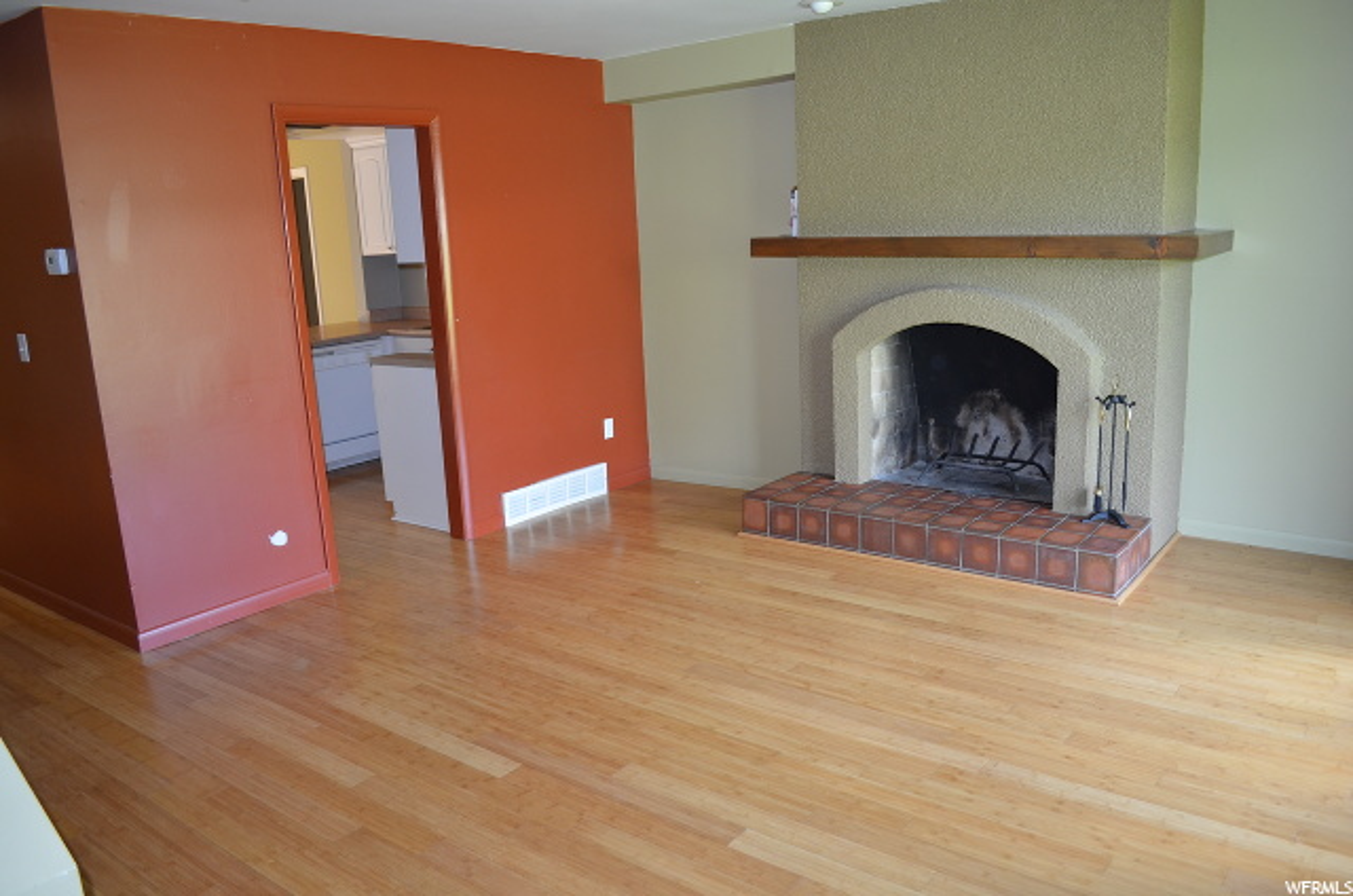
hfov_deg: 67.5
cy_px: 448
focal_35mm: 27
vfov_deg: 47.7
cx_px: 676
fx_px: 1013
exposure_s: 1/60
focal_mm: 18
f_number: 3.5
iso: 720
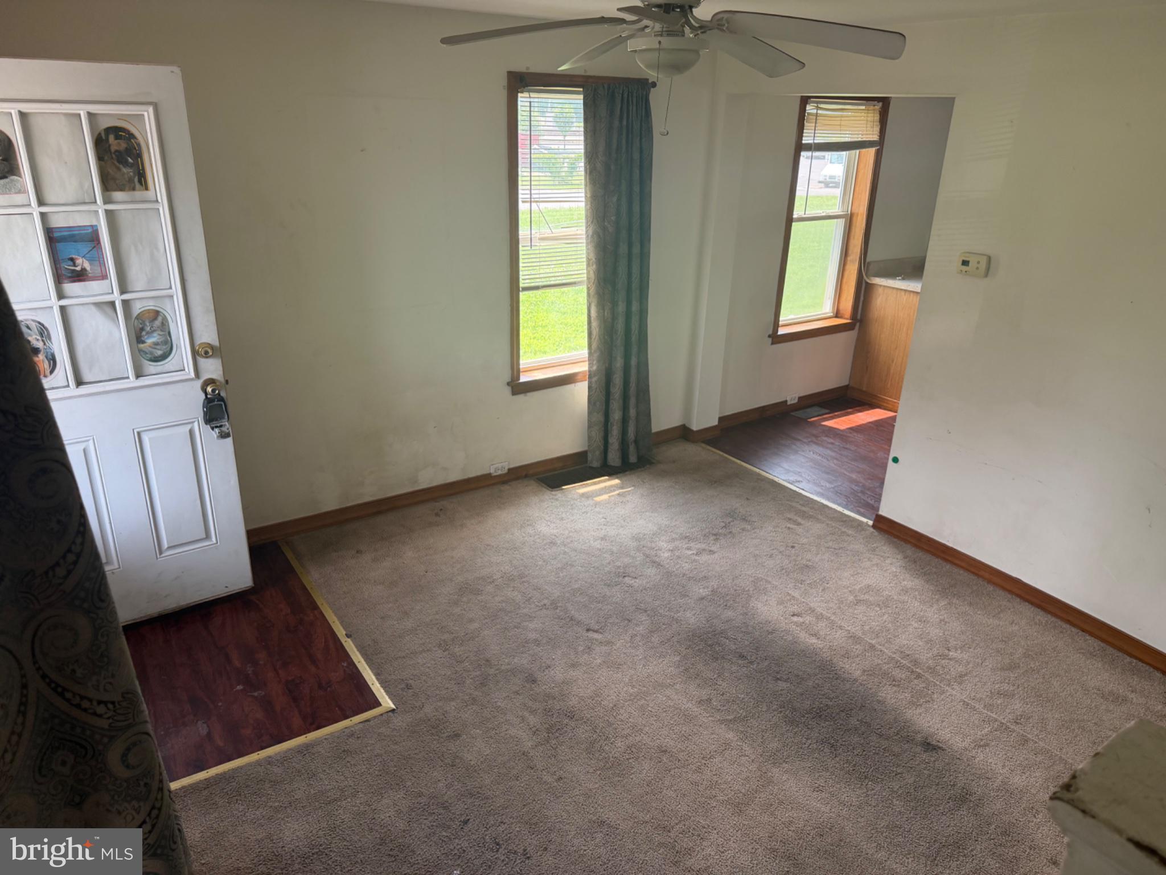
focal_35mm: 24
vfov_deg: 56.8
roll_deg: -1.4
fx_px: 808
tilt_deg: -20.4
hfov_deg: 71.6
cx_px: 583
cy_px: 438
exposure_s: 1/220
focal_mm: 6.76
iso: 200
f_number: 1.78
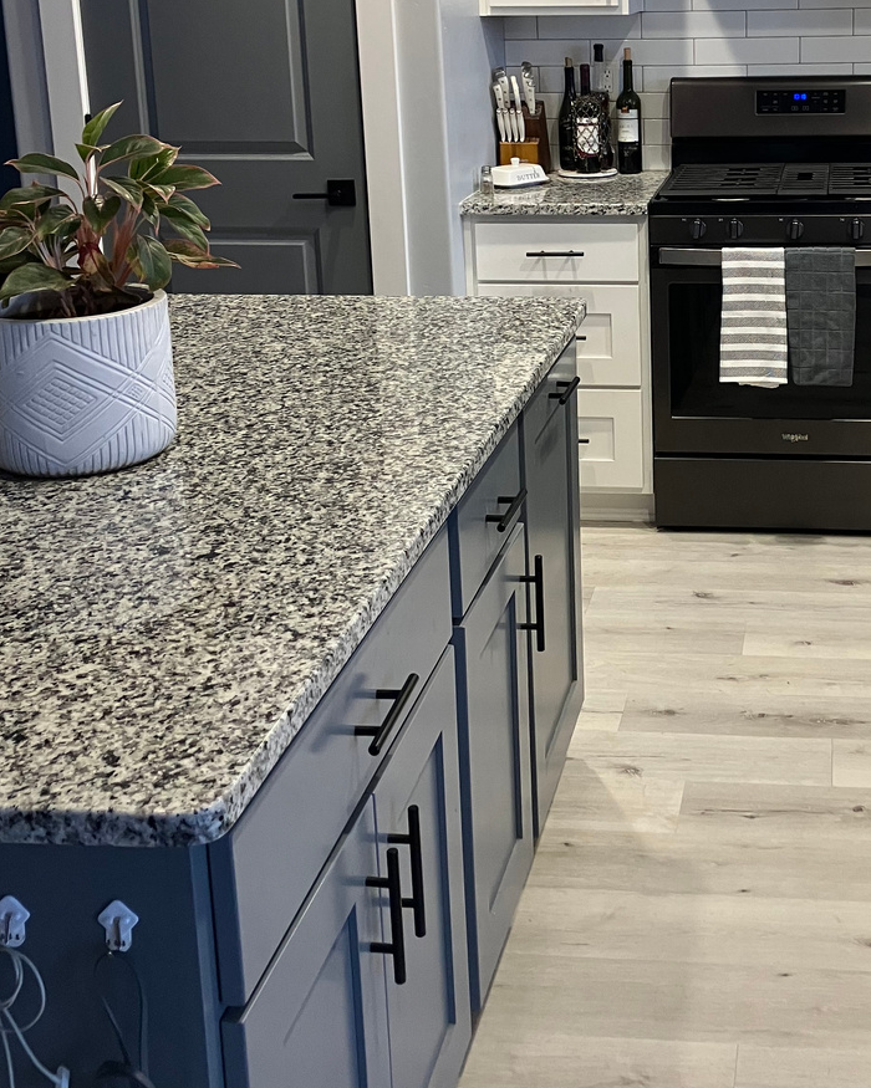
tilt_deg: -10.8
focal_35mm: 48
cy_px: 331
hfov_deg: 30.8
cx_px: 679
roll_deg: +0.4
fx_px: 1547
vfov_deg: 38.2
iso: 80
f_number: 1.8
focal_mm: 3.99
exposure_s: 1/60
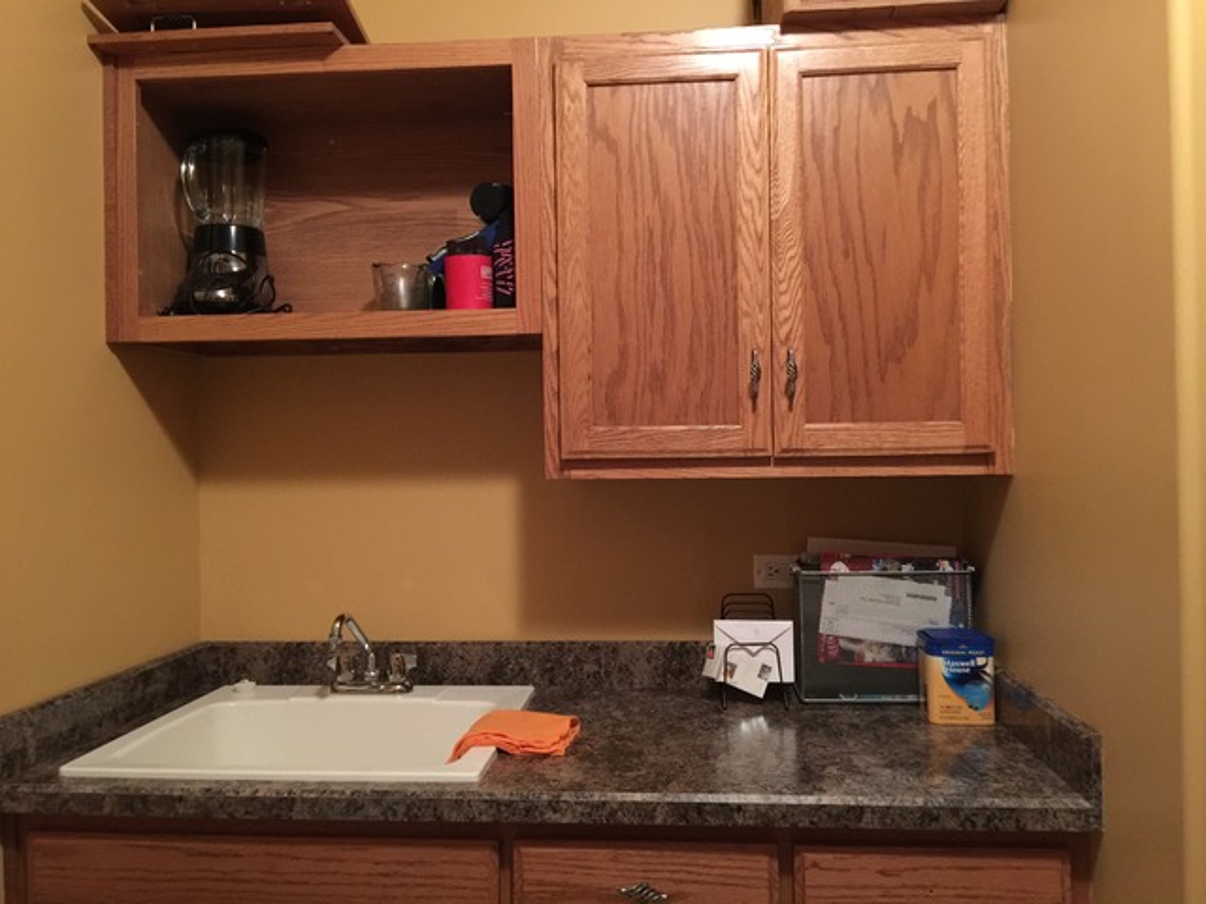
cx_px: 603
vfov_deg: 48.2
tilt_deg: -0.4
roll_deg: +0.0
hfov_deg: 61.7
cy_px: 452
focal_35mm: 29
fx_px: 1010
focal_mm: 4.15
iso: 125
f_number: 2.2
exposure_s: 1/4
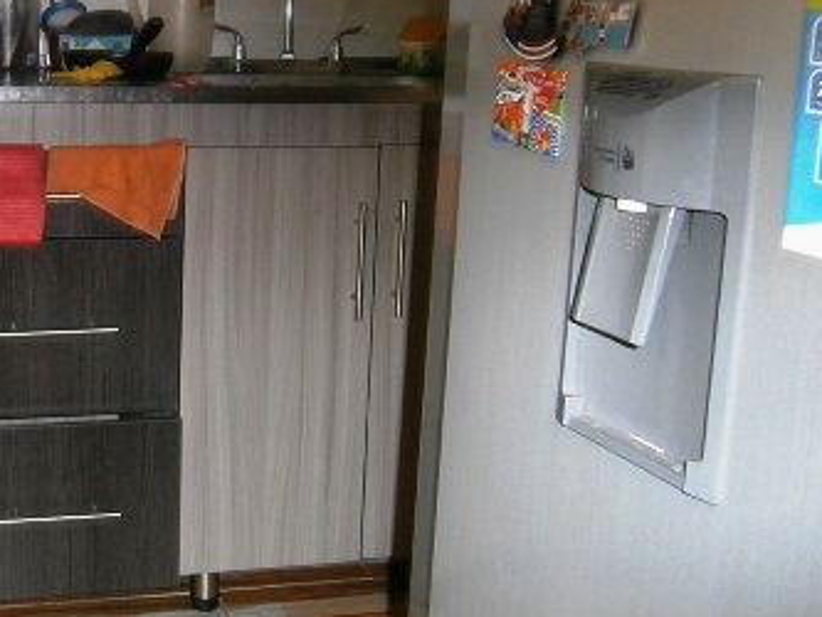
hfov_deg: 36.3
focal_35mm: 50
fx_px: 1188
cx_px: 116
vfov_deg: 28.7
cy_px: 151
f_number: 2.8
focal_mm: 4.7
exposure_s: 1/30
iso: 160
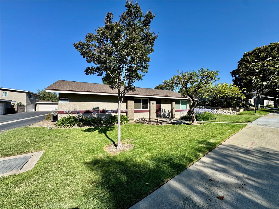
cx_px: 140
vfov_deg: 85.7
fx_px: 113
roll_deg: +1.1
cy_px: 104
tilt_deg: +0.6
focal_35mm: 14
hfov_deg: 102.1
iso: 50
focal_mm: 2.22
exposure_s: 1/1672
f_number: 2.2
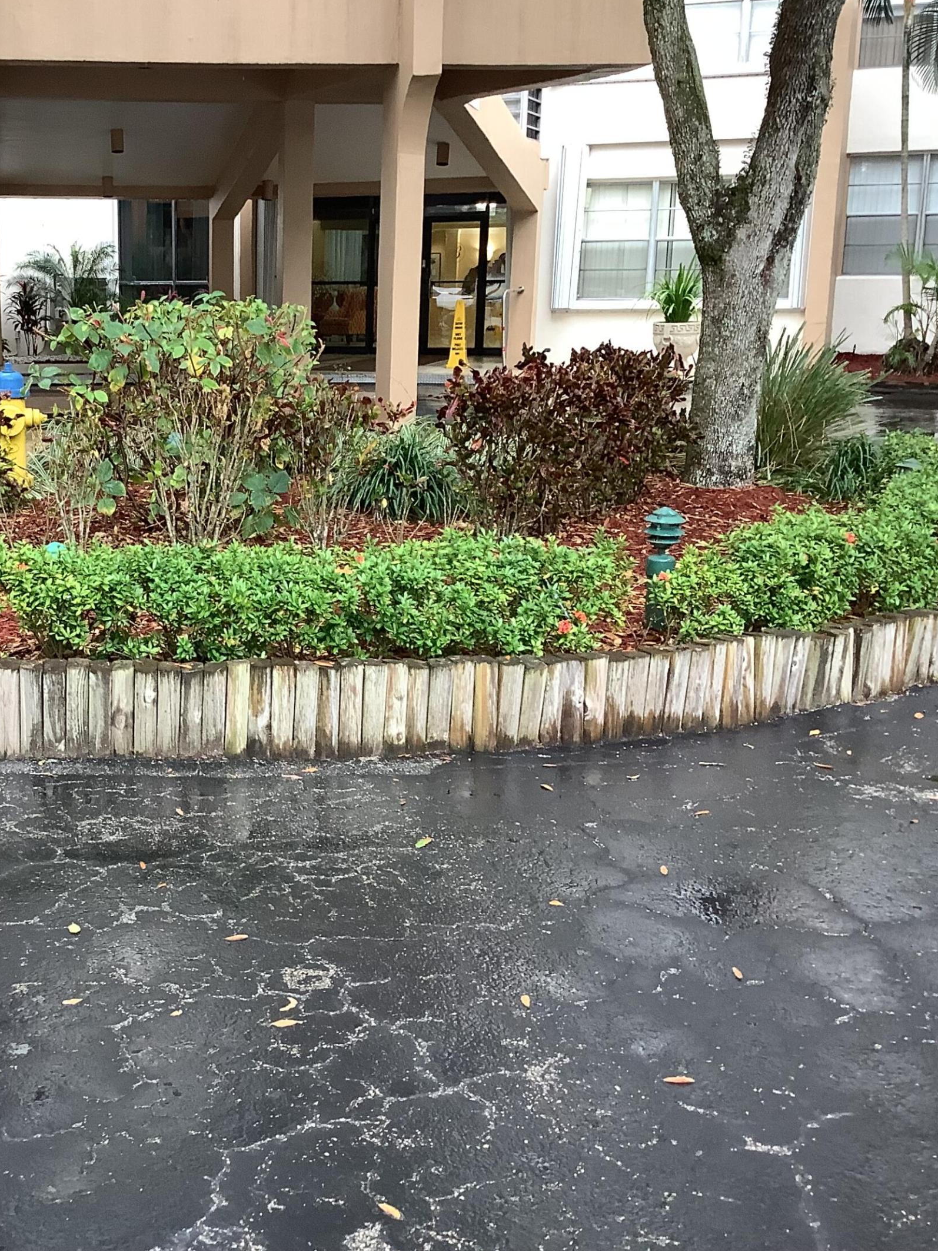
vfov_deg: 44.8
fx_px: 1518
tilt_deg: -15.8
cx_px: 205
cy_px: 620
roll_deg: +0.7
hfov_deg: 33.5
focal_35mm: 42
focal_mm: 3.3
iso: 100
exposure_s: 1/60
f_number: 2.4
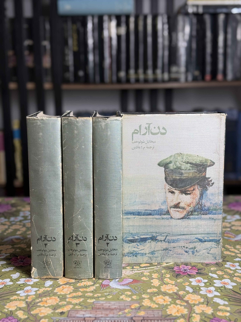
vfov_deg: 39.7
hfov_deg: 30.3
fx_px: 446
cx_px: 120
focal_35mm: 48
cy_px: 161
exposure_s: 1/100
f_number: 1.78
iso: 50
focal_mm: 6.76
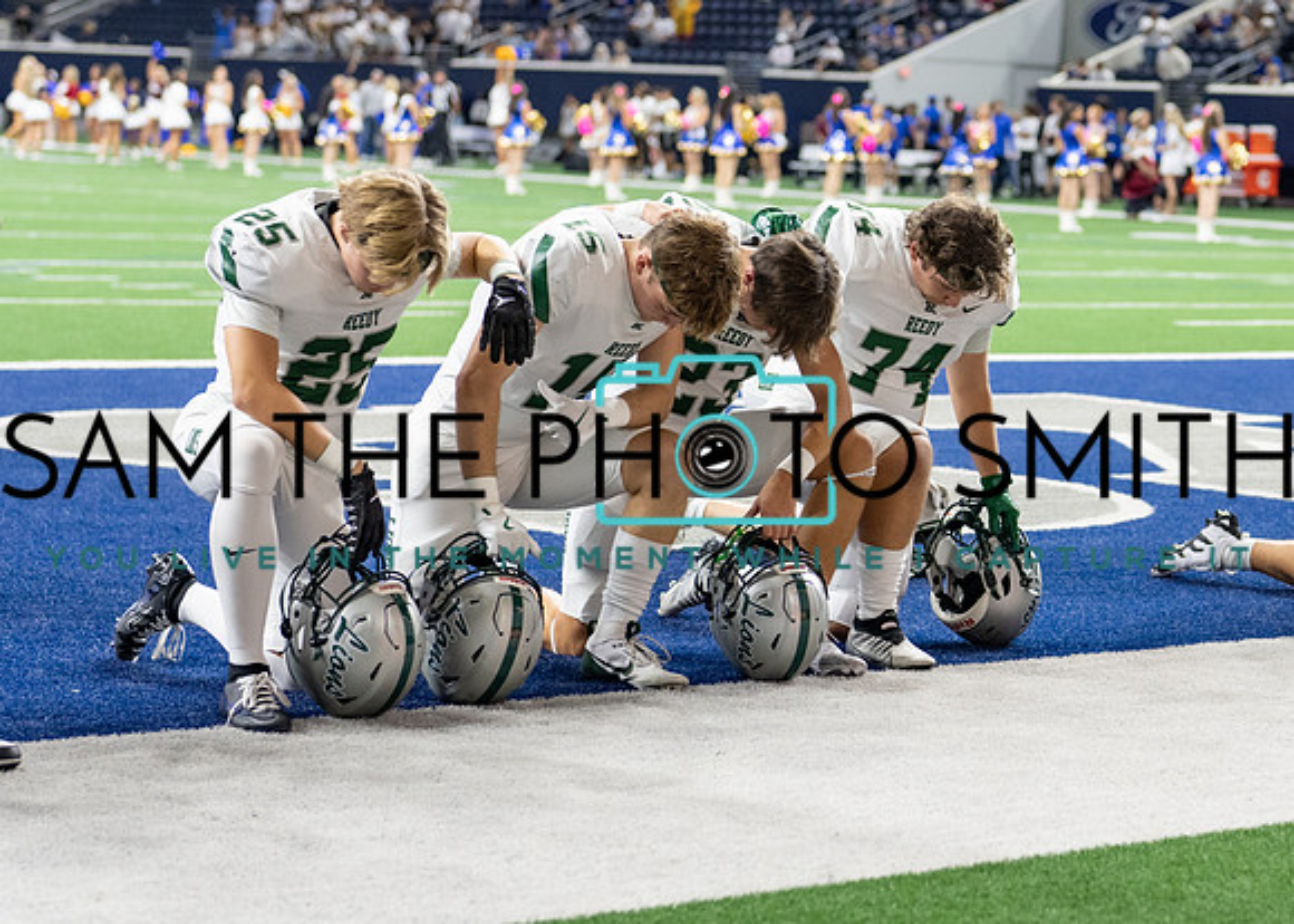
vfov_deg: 12.7
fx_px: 4162
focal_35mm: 113
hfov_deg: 17.5
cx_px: 1094
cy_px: 417
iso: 800
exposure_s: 1/400
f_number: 2
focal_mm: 50
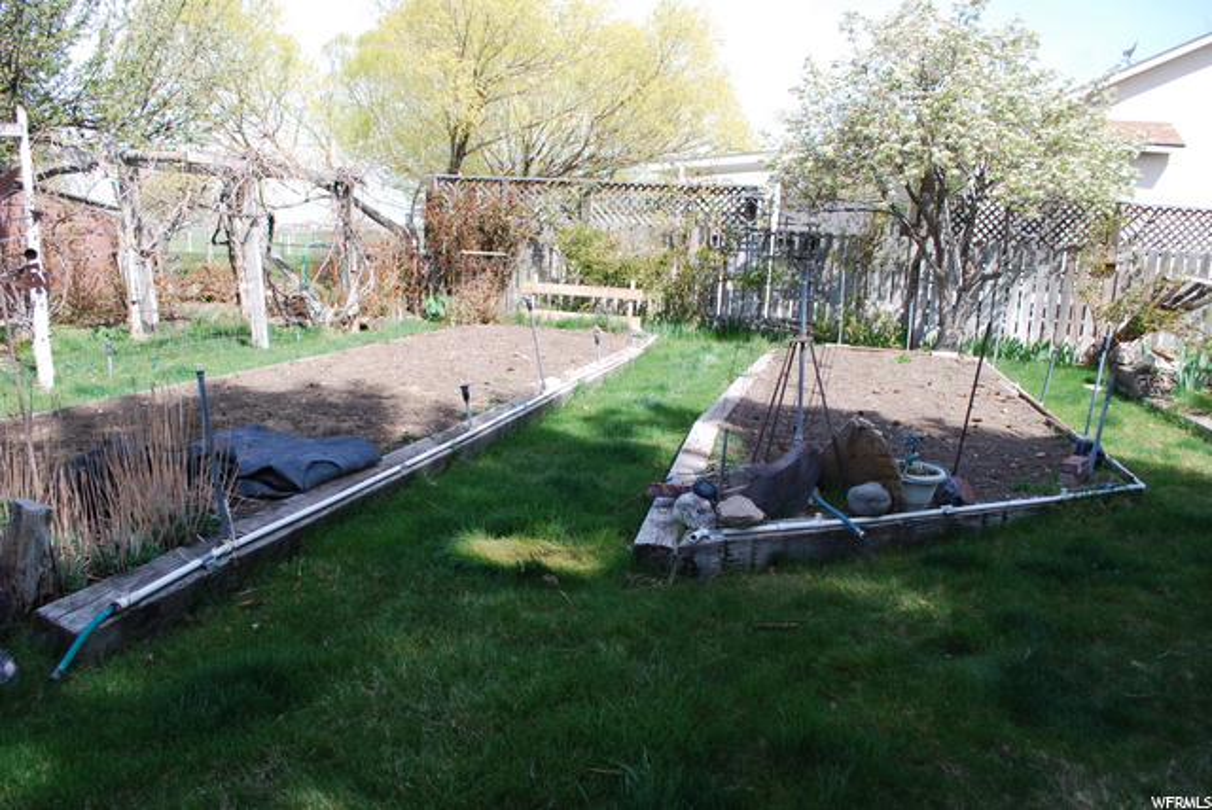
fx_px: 910
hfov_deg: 67.3
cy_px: 405
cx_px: 606
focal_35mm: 27
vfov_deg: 48.0
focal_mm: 18
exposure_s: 1/160
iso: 100
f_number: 6.3
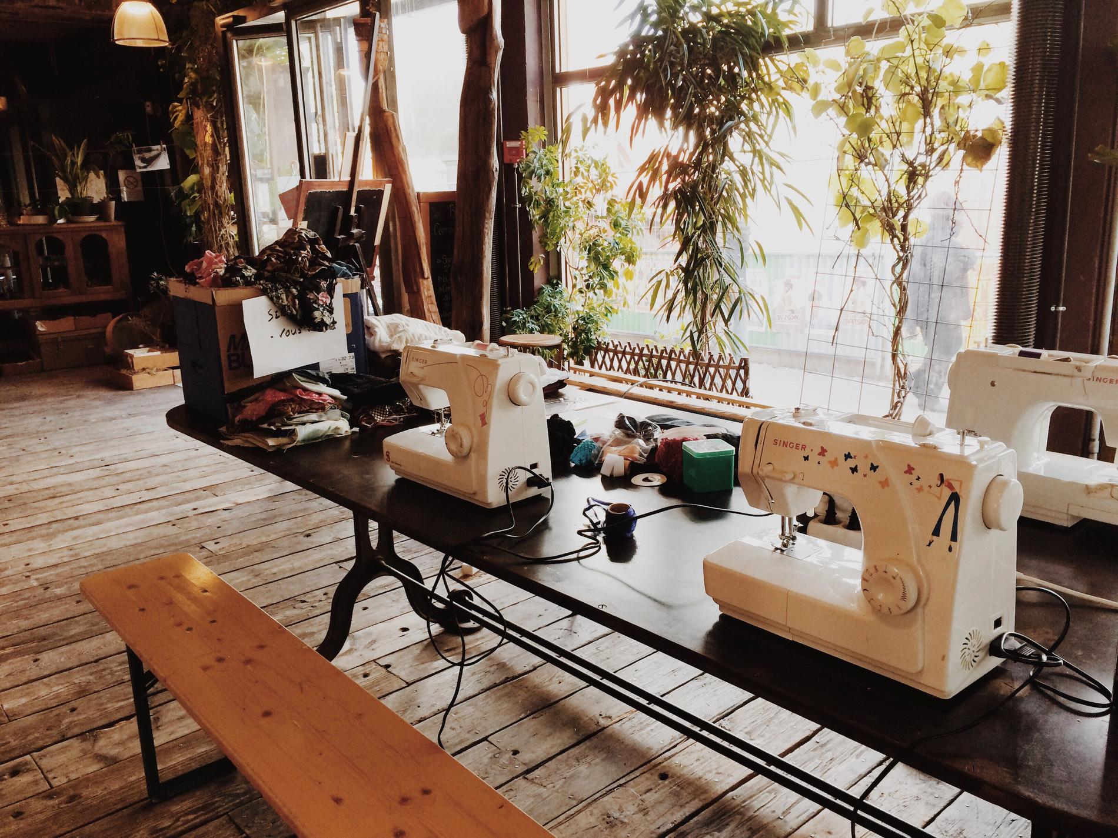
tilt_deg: -14.2
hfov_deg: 61.7
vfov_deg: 48.2
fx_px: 937
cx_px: 559
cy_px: 419
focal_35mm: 29
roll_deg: +2.3
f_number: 2.2
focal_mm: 4.2
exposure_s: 1/40
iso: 32
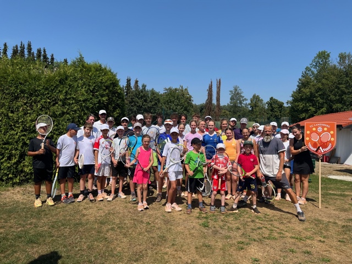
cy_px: 132
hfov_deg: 67.3
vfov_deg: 53.1
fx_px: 264
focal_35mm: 26
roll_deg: -0.2
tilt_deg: -1.1
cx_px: 176
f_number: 1.6
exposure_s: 1/4310
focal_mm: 5.1
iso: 50
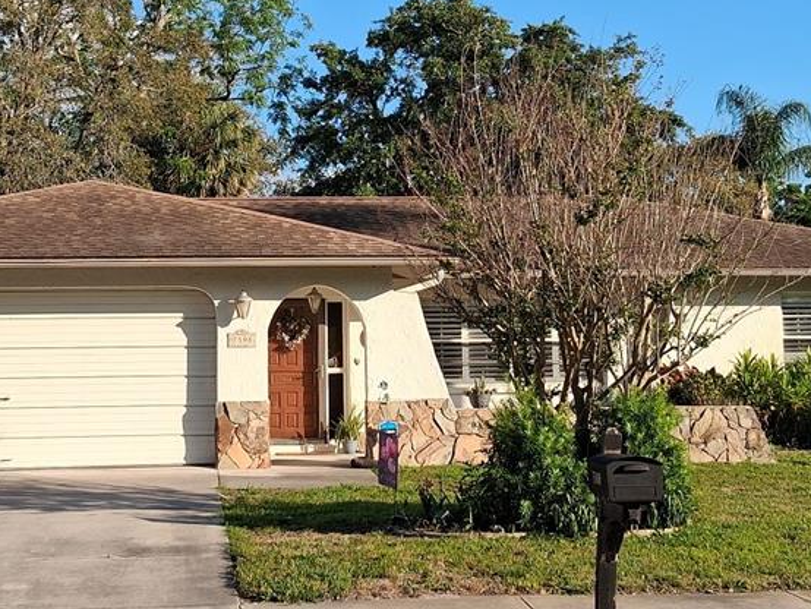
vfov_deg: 30.1
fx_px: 1125
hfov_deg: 39.6
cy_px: 199
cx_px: 346
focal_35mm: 48
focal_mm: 3.98
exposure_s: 1/479
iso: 25
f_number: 1.8
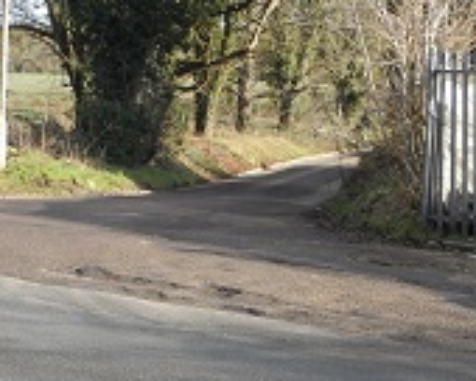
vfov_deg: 18.1
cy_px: 157
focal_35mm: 85
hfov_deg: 22.2
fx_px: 1197
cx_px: 92
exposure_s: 1/400
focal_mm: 6.6
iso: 800
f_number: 8.4
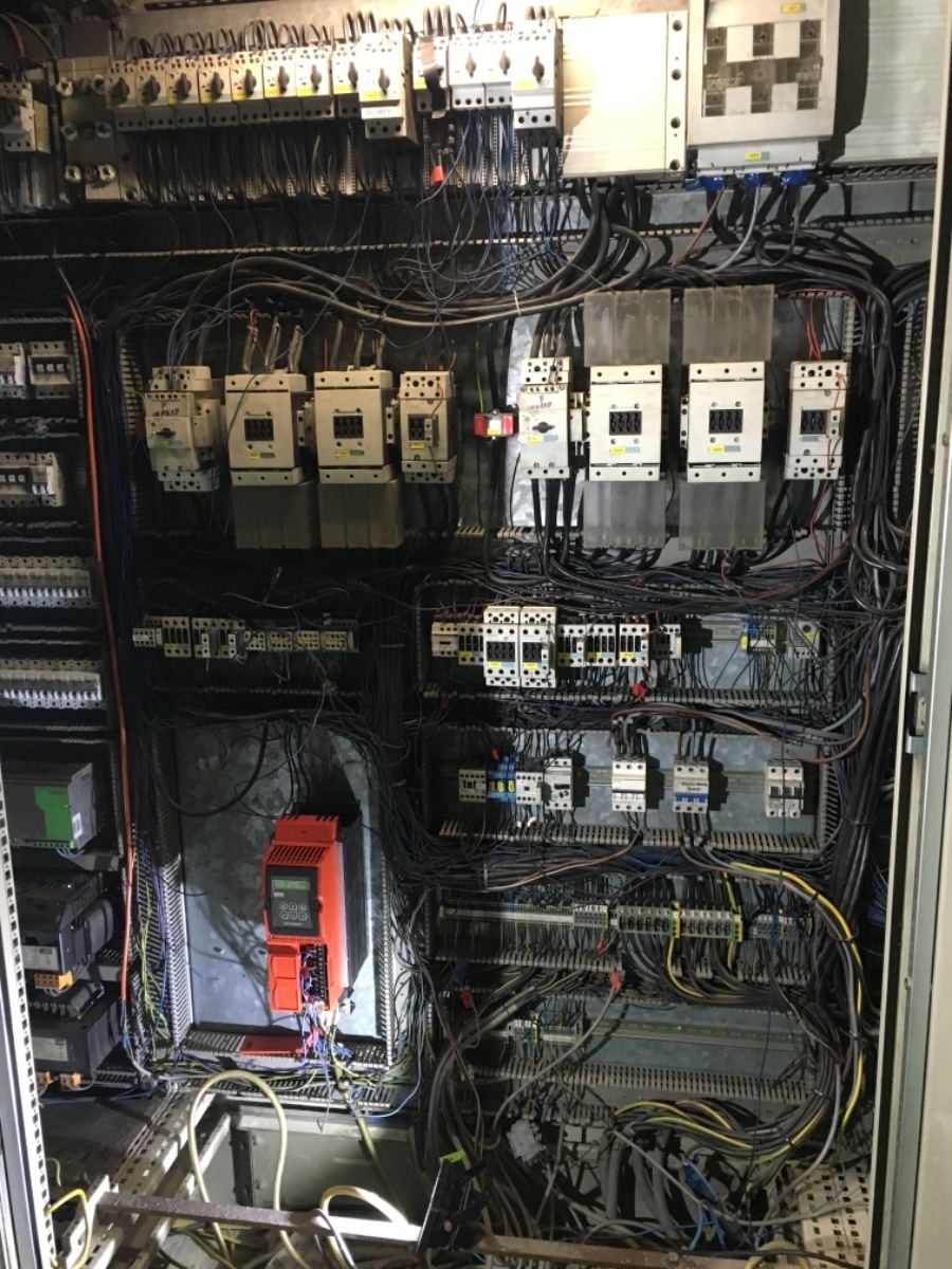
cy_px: 634
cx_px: 476
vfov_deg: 61.7
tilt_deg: -13.4
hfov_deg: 48.2
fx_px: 1063
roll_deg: +1.7
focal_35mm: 29
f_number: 2.2
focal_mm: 4.15
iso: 250
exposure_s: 1/33
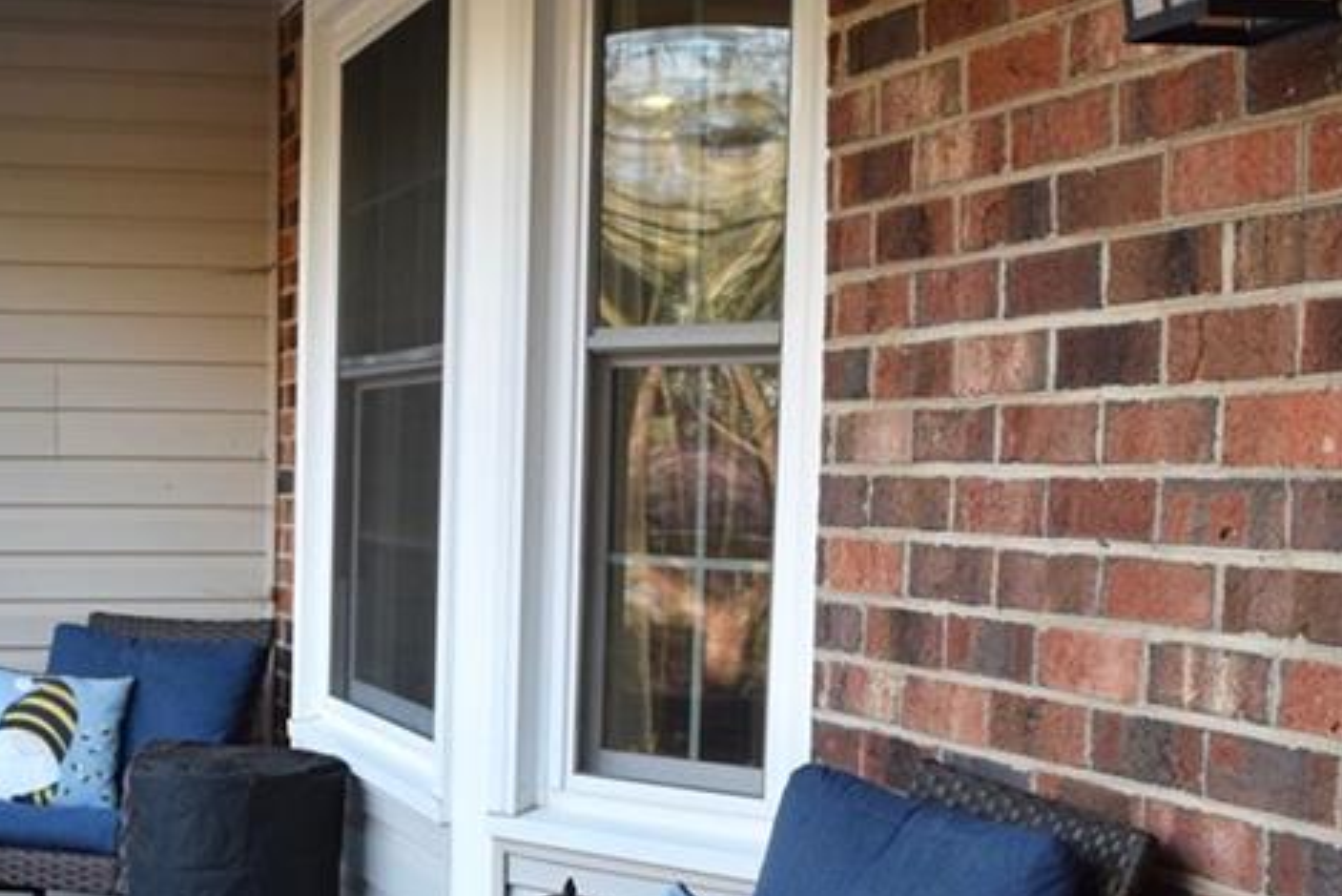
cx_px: 295
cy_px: 792
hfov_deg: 33.1
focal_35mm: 59
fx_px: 2200
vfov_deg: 22.5
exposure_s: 1/125
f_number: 5.6
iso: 800
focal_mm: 18
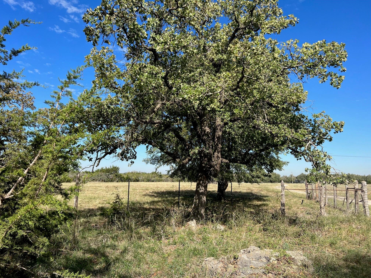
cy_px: 139
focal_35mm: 26
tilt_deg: +7.4
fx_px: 279
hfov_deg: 67.3
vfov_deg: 53.1
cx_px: 186
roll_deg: +0.0
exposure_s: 1/3077
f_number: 1.5
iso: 50
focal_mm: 5.7
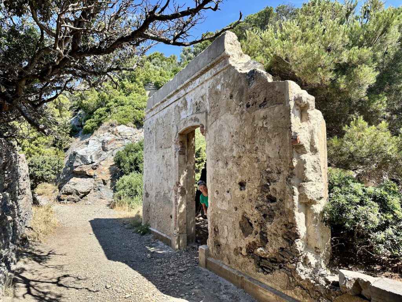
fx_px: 279
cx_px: 201
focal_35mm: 24
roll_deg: +0.4
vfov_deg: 56.8
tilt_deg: +5.3
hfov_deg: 71.6
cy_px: 151
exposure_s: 1/1517
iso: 80
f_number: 1.78
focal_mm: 6.86
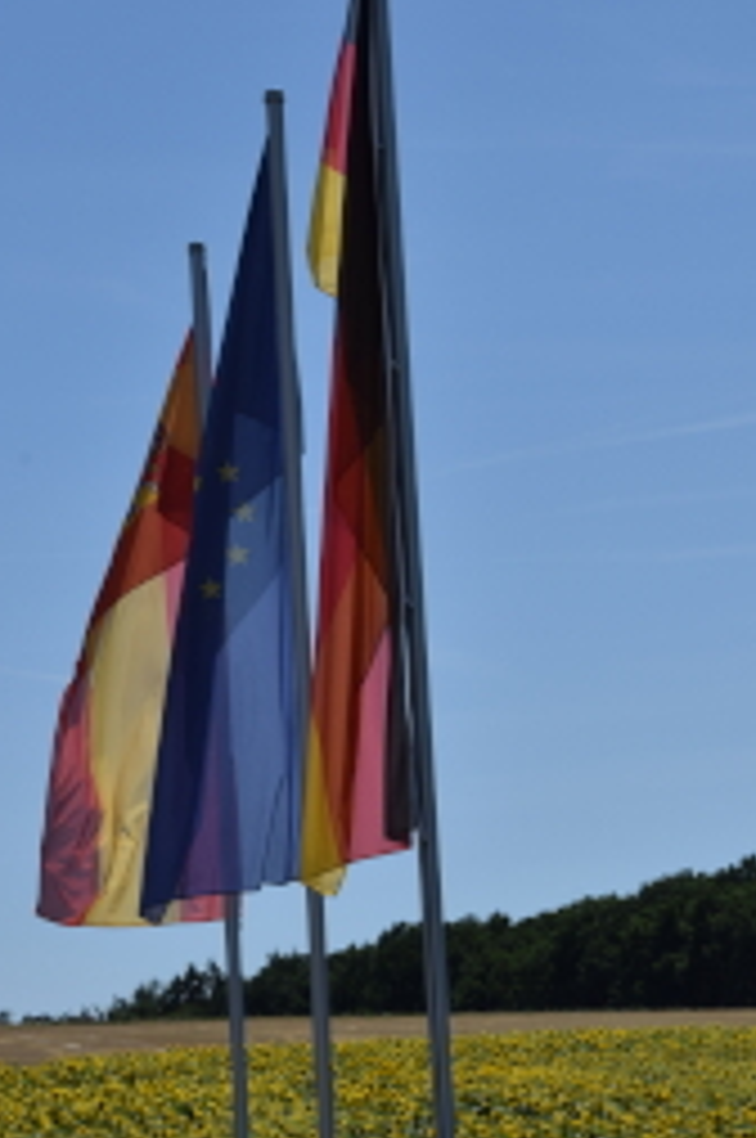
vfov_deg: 14.8
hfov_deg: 9.8
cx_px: 320
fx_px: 4390
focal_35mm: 139
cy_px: 625
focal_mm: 52
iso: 100
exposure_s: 1/125
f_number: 18
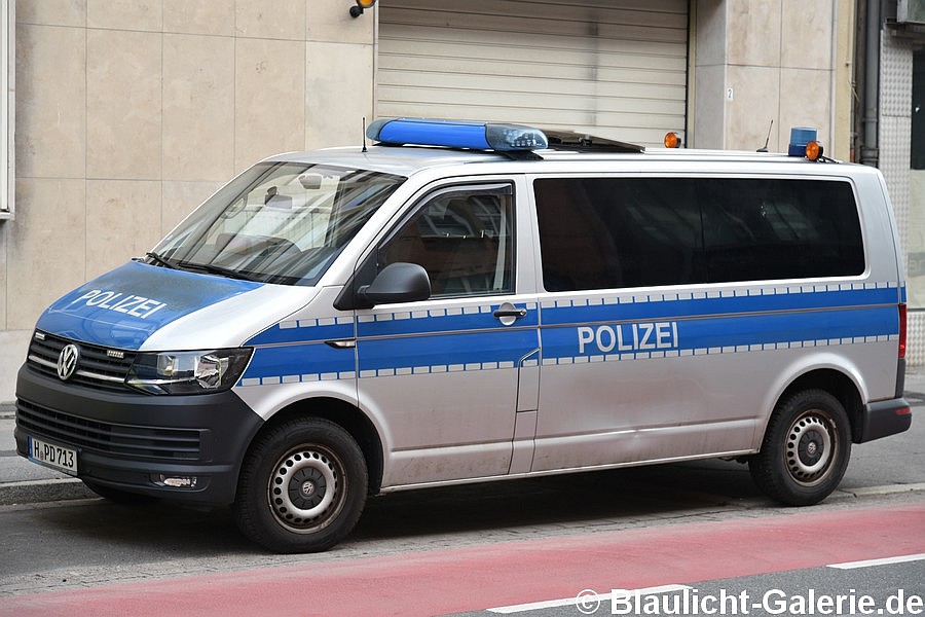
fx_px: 2184
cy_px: 308
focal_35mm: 85
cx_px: 462
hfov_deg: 23.9
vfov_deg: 16.1
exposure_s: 1/80
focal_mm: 85
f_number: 4.5
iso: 400
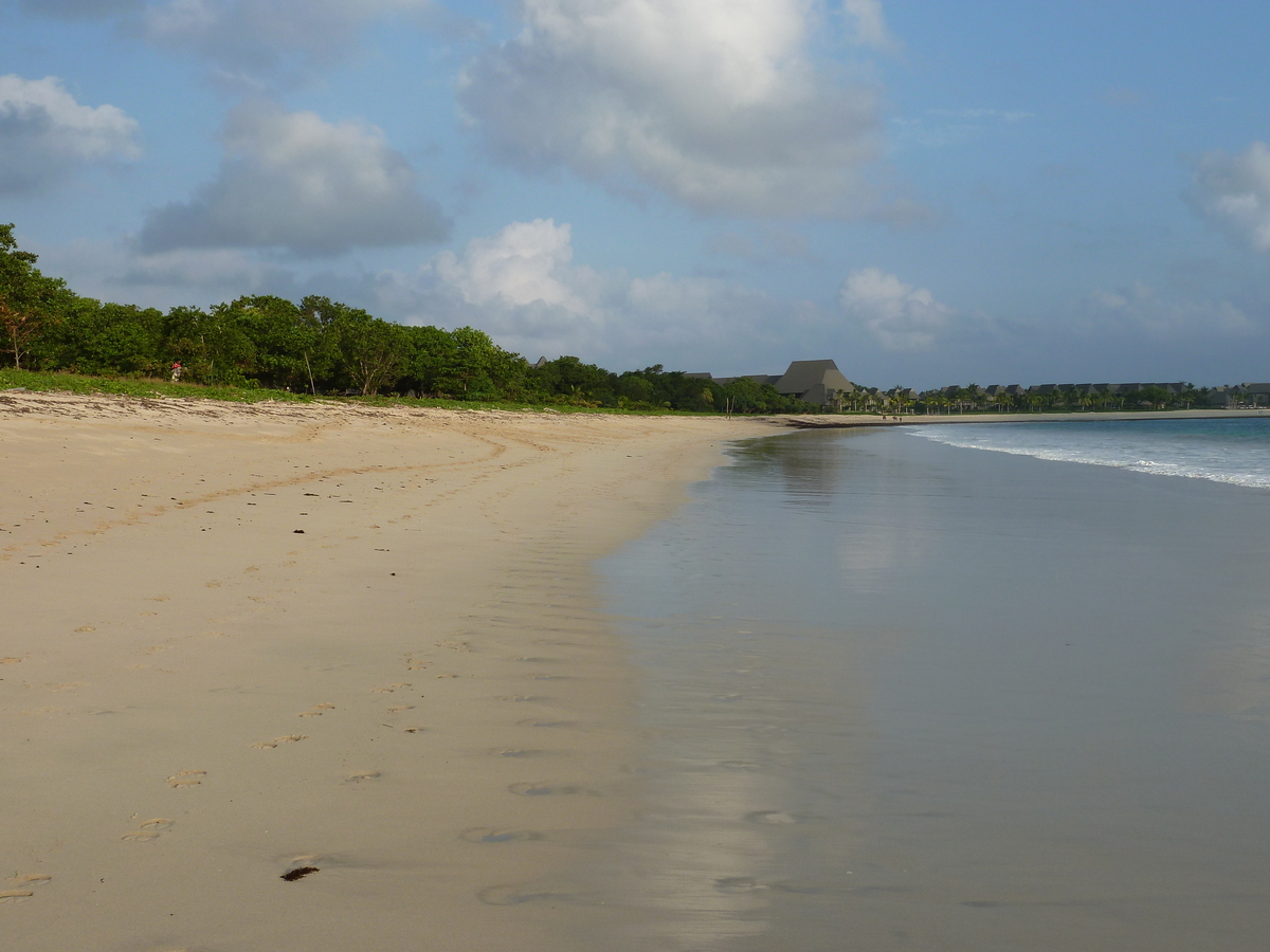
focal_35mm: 40
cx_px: 635
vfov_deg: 36.0
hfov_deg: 46.8
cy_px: 476
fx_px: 1468
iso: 80
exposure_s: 1/500
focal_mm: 6.5
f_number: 4.5
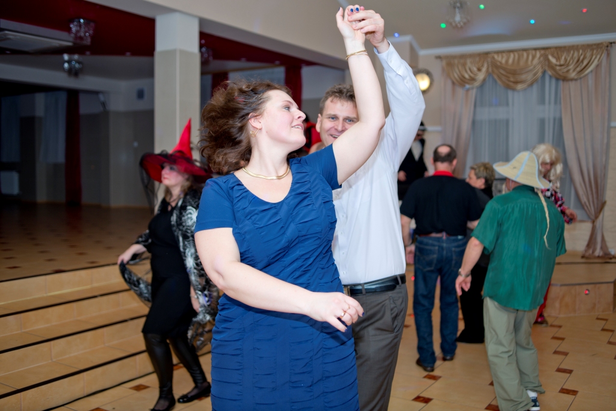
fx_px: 599
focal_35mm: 35
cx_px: 308
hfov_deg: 54.4
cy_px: 206
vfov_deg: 37.9
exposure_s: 1/320
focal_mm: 35
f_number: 2.8
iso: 320
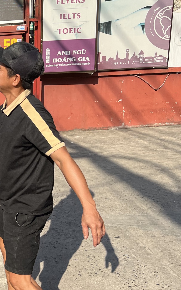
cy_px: 149
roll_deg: +1.6
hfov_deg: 19.1
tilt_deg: -15.2
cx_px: -103
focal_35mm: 58
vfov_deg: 35.1
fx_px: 458
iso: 50
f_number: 1.5
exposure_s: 1/2571
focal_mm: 5.7
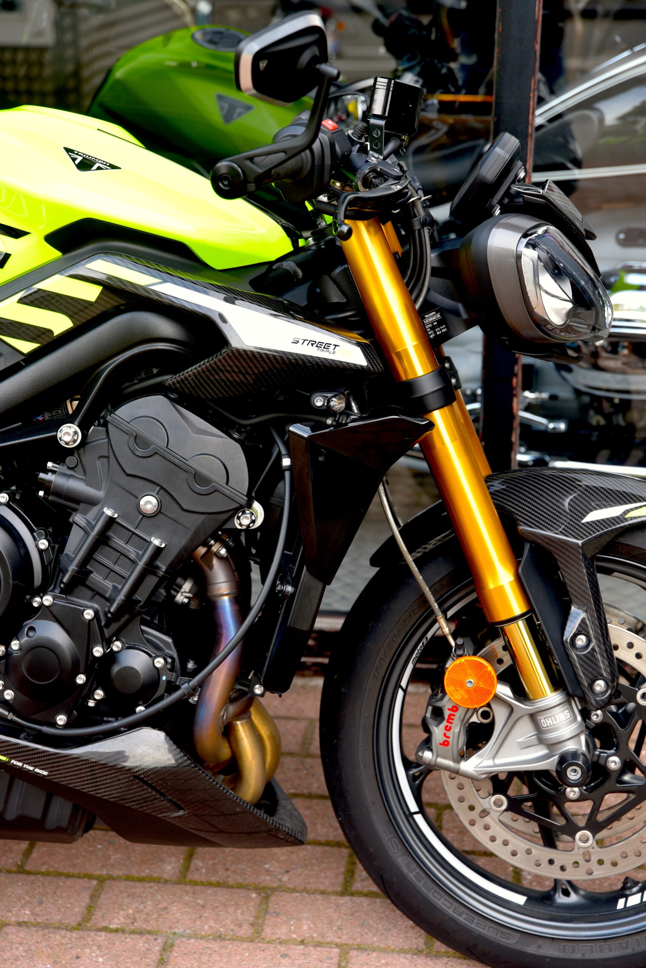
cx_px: 323
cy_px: 484
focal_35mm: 62
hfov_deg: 21.9
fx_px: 1667
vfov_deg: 32.4
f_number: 4.5
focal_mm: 62
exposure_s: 1/80
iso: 200
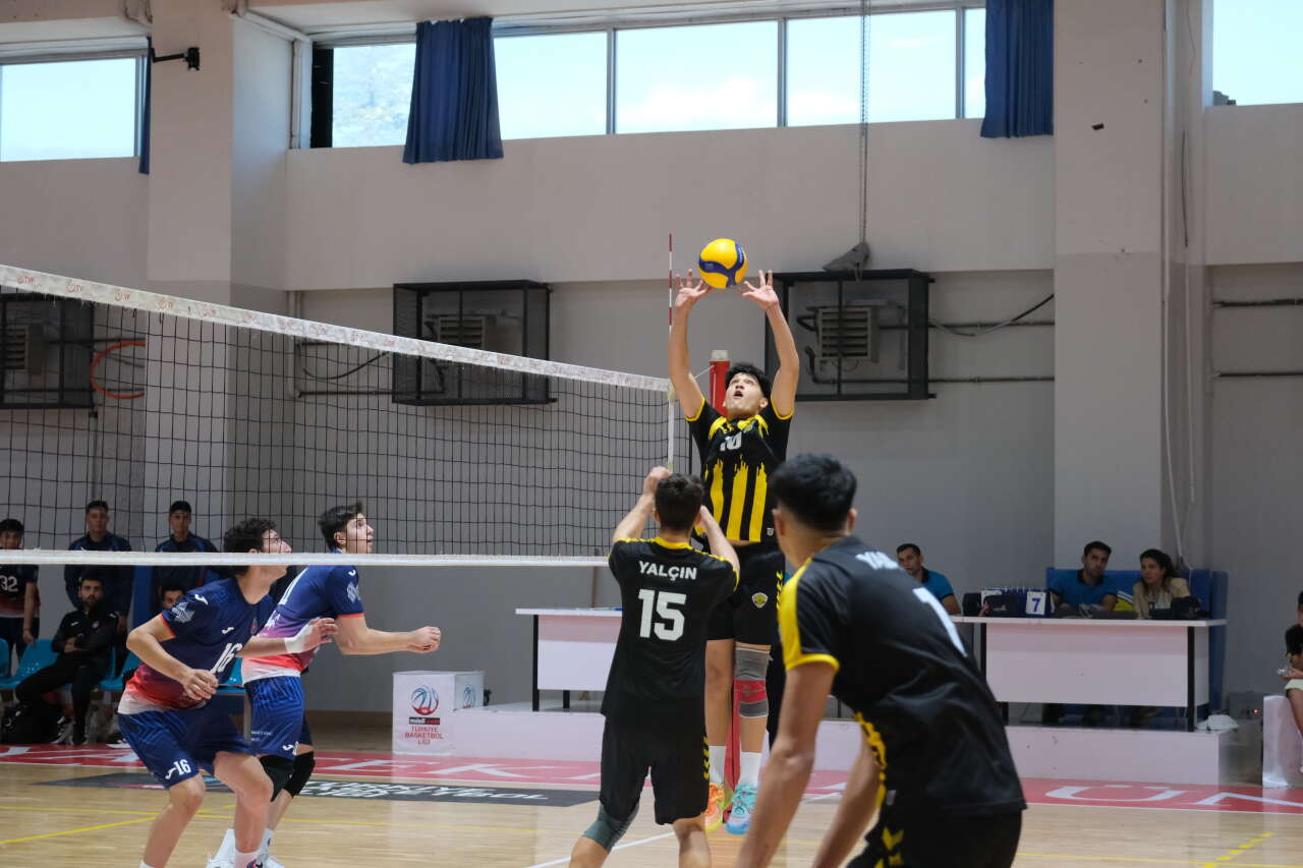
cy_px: 434
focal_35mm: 75
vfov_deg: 18.2
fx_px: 2714
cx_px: 652
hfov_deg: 27.0
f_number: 2.8
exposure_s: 1/1000
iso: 3200
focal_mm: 50
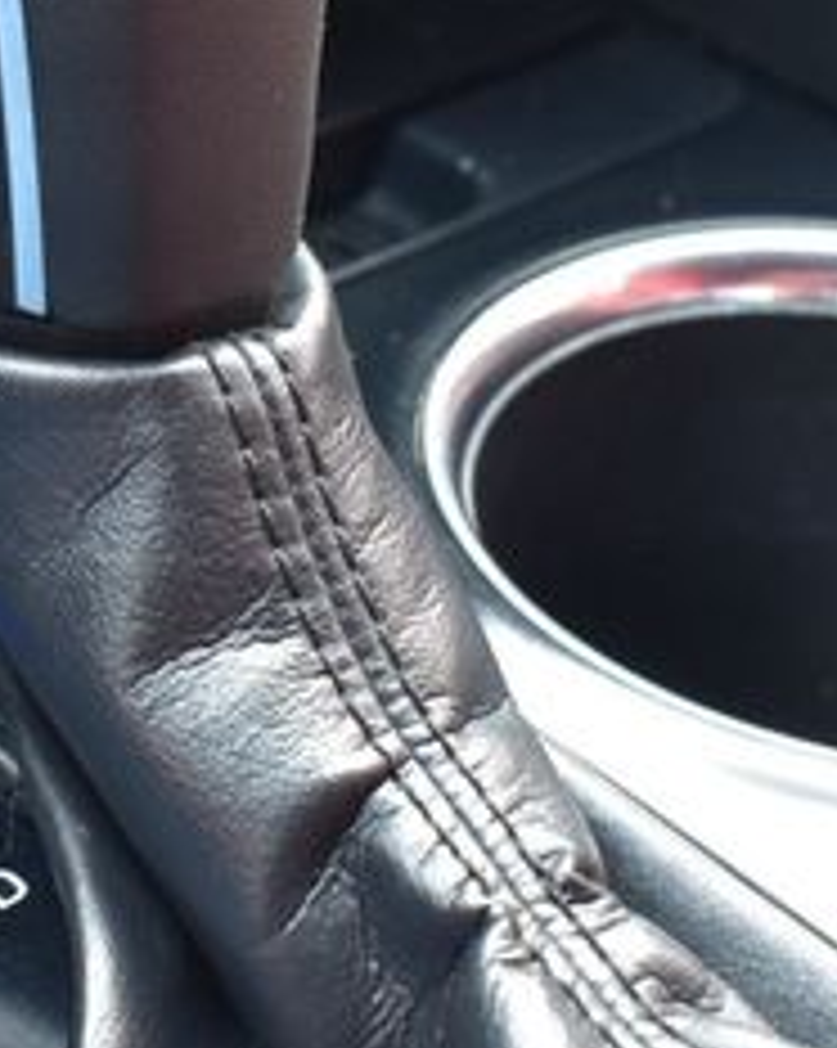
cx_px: 270
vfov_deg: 16.6
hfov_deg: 13.3
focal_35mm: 116
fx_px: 3597
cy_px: 423
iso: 400
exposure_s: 1/30
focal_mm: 30
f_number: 7.1
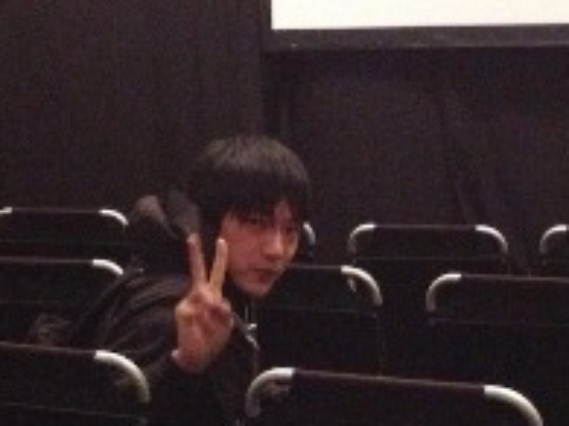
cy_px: 143
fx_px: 1791
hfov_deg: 18.0
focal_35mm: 109
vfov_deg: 13.5
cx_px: 409
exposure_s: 1/15
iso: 640
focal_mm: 4.28
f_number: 2.4
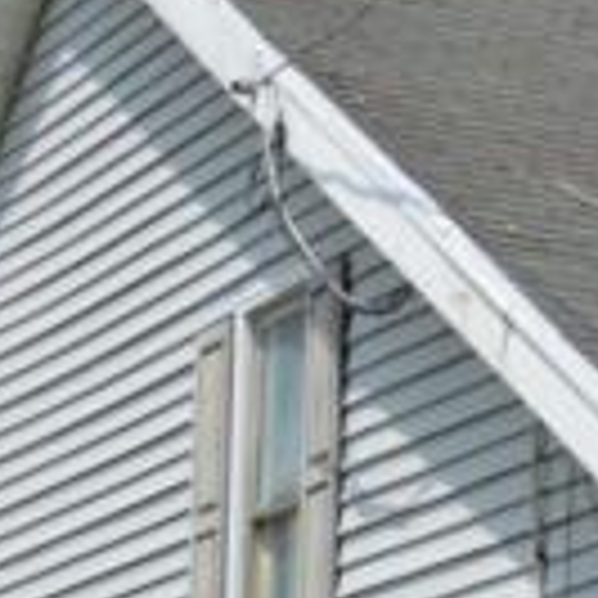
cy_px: 796
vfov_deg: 6.5
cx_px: 1486
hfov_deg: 6.3
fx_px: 5179
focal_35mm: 265
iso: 100
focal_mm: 24
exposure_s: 1/250
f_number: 8
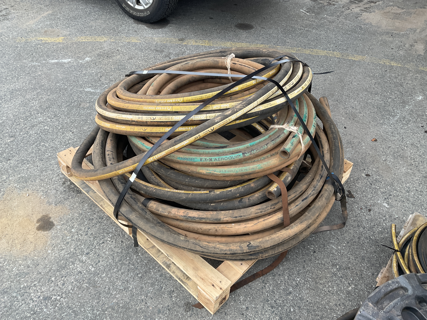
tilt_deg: -40.3
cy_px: 160
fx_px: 358
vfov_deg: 48.2
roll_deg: -4.4
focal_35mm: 29
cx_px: 214
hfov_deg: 61.7
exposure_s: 1/122
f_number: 1.8
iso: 40
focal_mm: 3
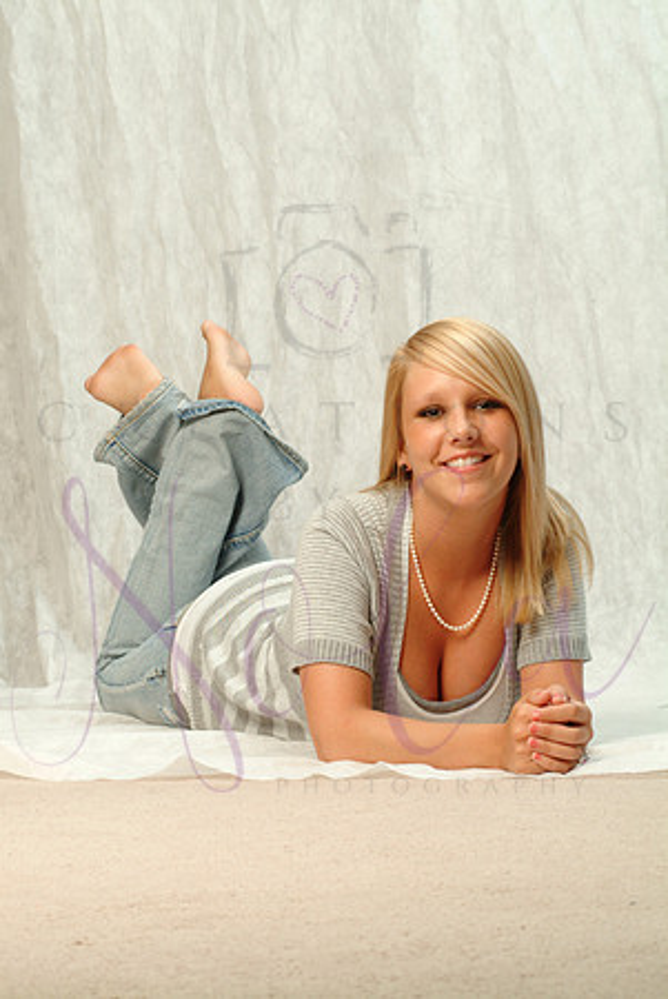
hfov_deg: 11.6
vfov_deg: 17.3
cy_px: 500
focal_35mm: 118
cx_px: 334
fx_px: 3290
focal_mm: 79
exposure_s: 1/125
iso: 400
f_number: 11
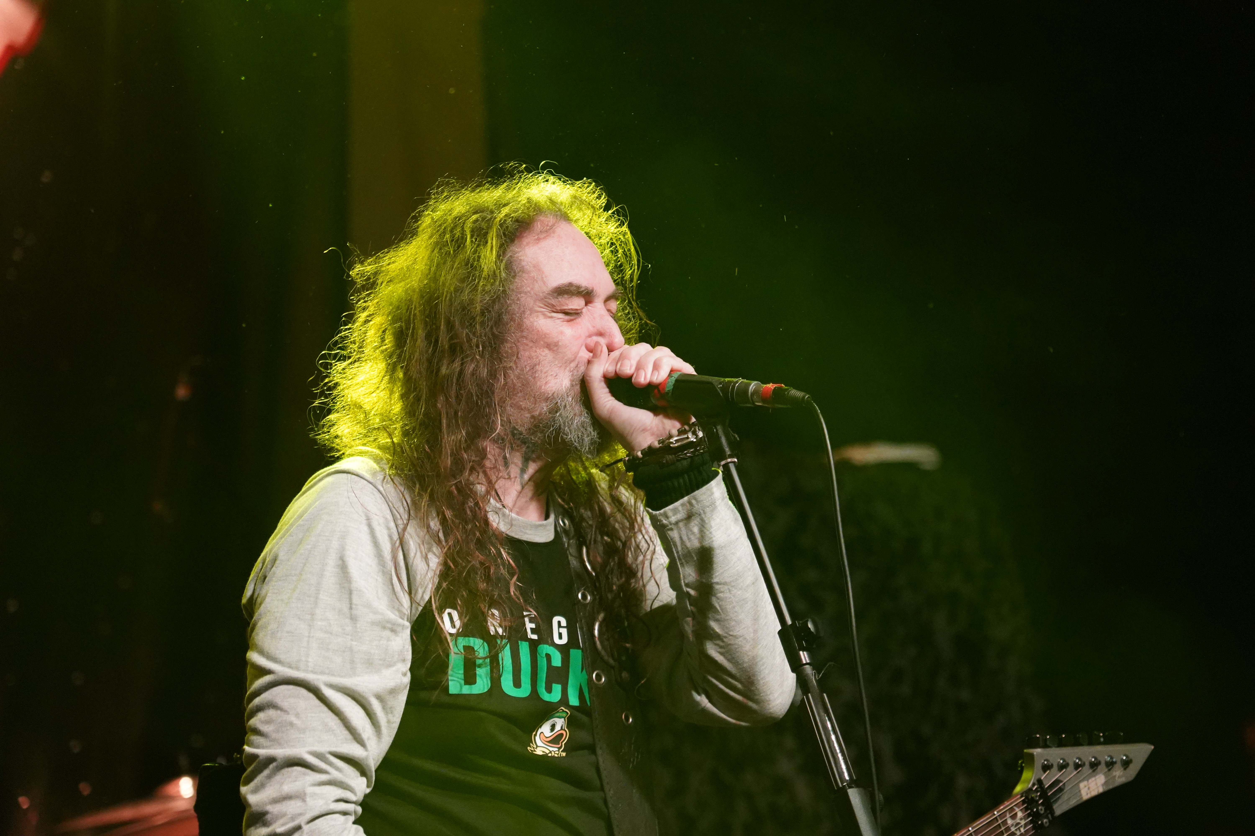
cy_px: 418
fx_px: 3660
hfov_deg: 19.5
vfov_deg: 13.0
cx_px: 628
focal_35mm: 105
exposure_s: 1/125
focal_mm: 105
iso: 10000
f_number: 4
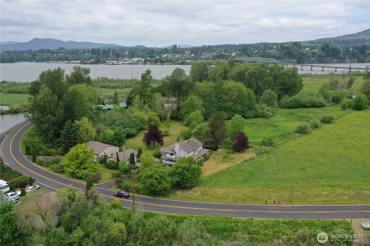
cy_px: 123
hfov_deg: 65.5
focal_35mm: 28
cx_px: 185
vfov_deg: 46.4
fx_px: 288
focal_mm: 10.26
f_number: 5.6
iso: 100
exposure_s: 1/400
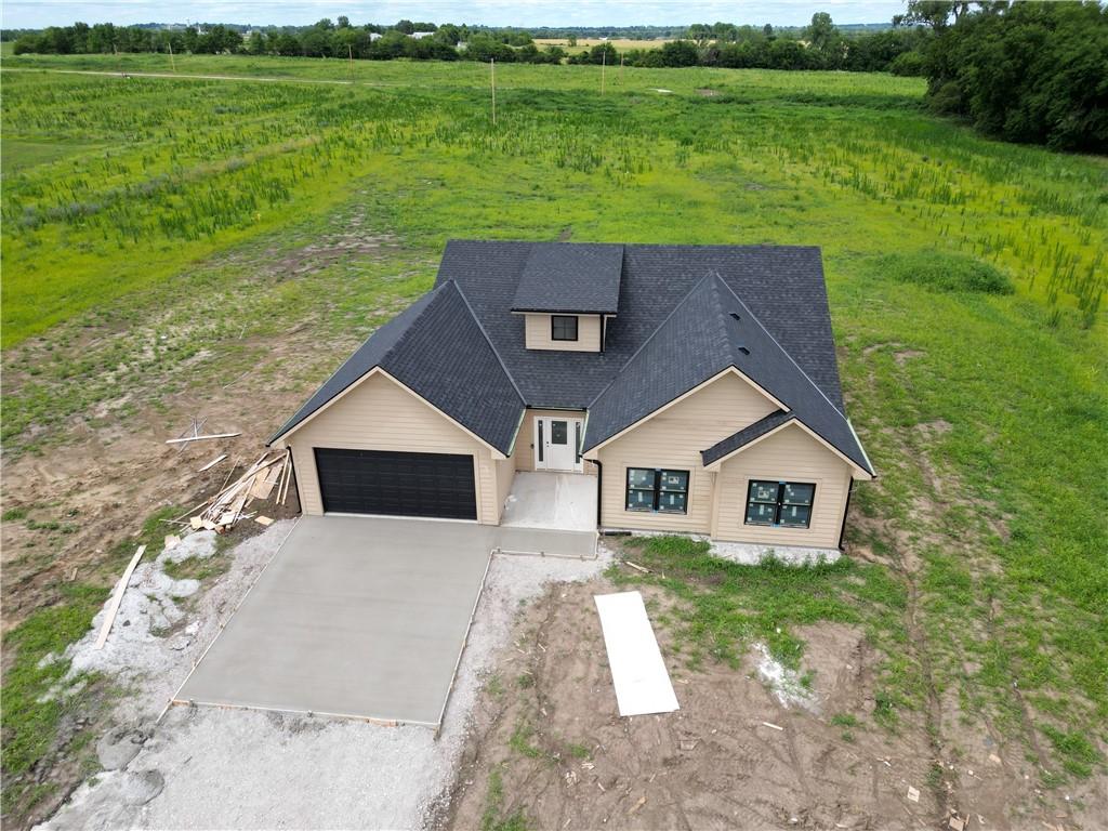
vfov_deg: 56.8
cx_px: 554
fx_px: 768
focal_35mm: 24
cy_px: 416
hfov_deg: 71.6
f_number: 1.7
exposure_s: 1/2000
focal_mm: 6.72
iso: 110
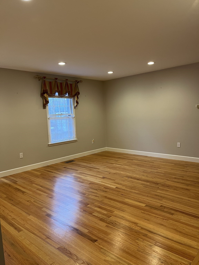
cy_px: 132
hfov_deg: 53.1
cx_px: 100
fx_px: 199
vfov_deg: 67.3
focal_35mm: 26
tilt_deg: -6.1
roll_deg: +3.6
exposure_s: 1/60
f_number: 1.6
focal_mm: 5.1
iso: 100
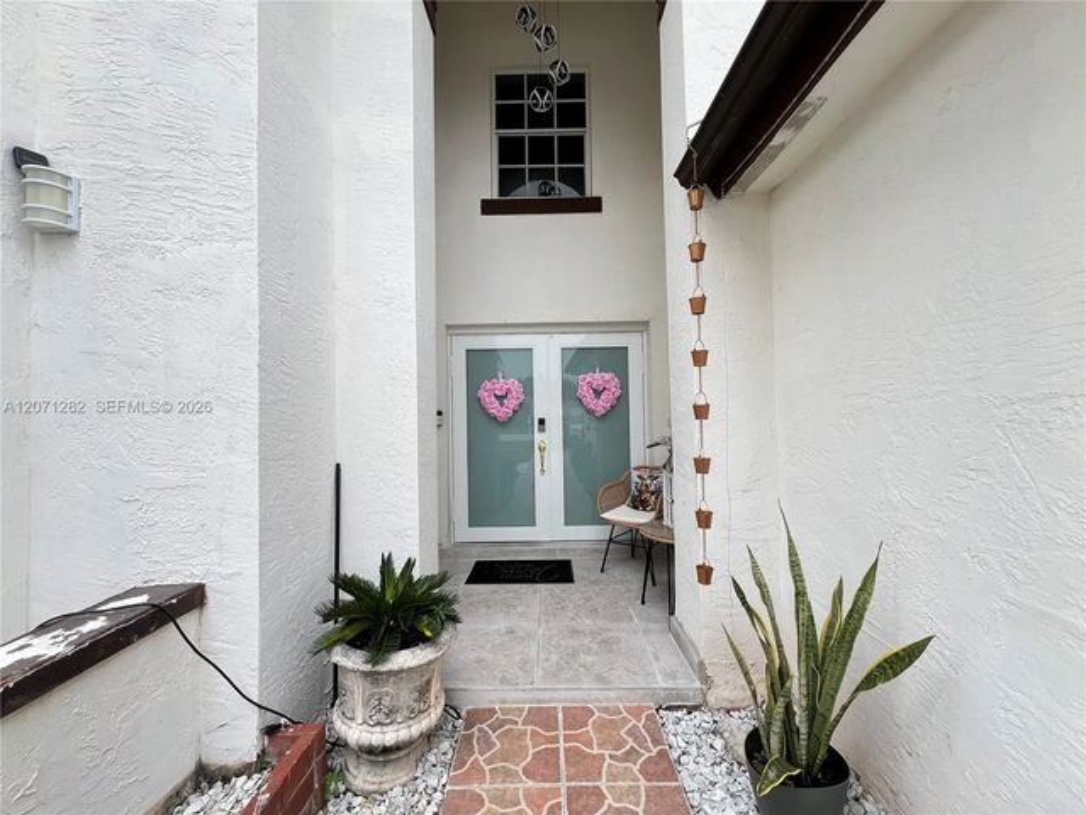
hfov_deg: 106.2
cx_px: 543
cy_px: 408
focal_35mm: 13
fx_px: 408
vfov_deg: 89.9
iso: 32
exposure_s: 1/162
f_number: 1.8
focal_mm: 1.57
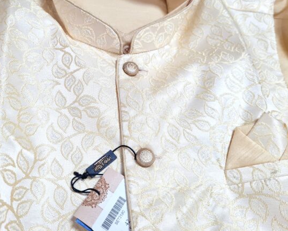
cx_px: 115
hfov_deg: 53.8
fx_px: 281
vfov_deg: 44.4
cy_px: 96
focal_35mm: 33
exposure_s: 1/120
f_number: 1.8
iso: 200
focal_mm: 5.4
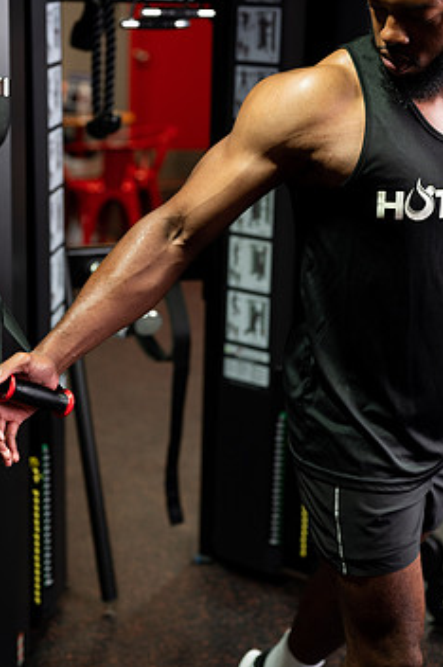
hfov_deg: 21.2
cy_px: 286
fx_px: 1184
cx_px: 220
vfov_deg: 31.4
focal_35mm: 64
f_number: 2.8
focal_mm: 50
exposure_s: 1/160
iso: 400
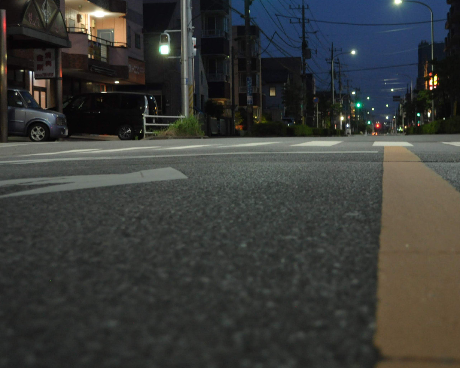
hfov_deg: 25.4
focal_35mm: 75
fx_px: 1021
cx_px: 258
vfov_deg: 20.4
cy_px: 138
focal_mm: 32
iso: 1000
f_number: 4.8
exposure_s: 1/6
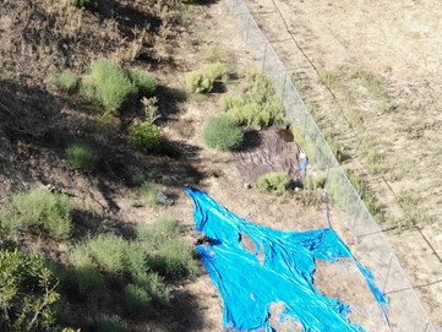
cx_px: -59
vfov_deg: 20.9
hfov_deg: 26.1
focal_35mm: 68
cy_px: -3
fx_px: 869
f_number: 2.8
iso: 100
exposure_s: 1/395
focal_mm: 4.5
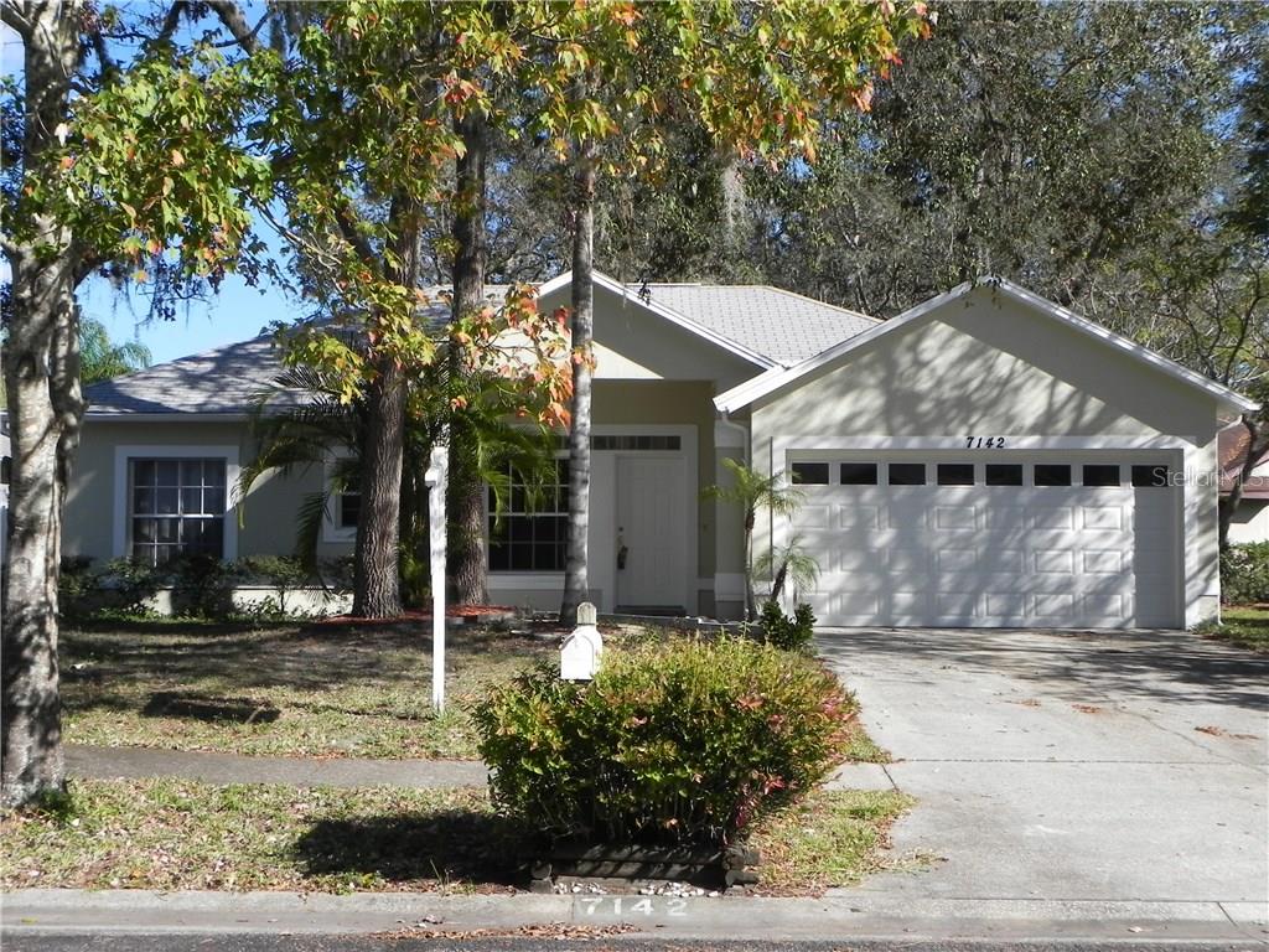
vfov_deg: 35.1
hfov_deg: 45.8
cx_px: 634
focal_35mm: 41
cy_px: 476
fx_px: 1503
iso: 160
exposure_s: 1/306
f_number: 6.3
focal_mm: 7.3
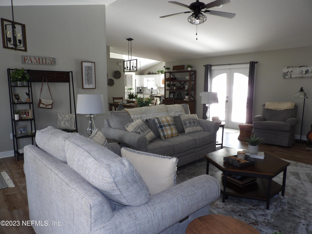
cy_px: 117
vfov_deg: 56.8
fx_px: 216
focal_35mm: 24
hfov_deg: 71.6
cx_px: 156
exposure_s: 1/33
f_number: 3.2
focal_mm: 4.3
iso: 186
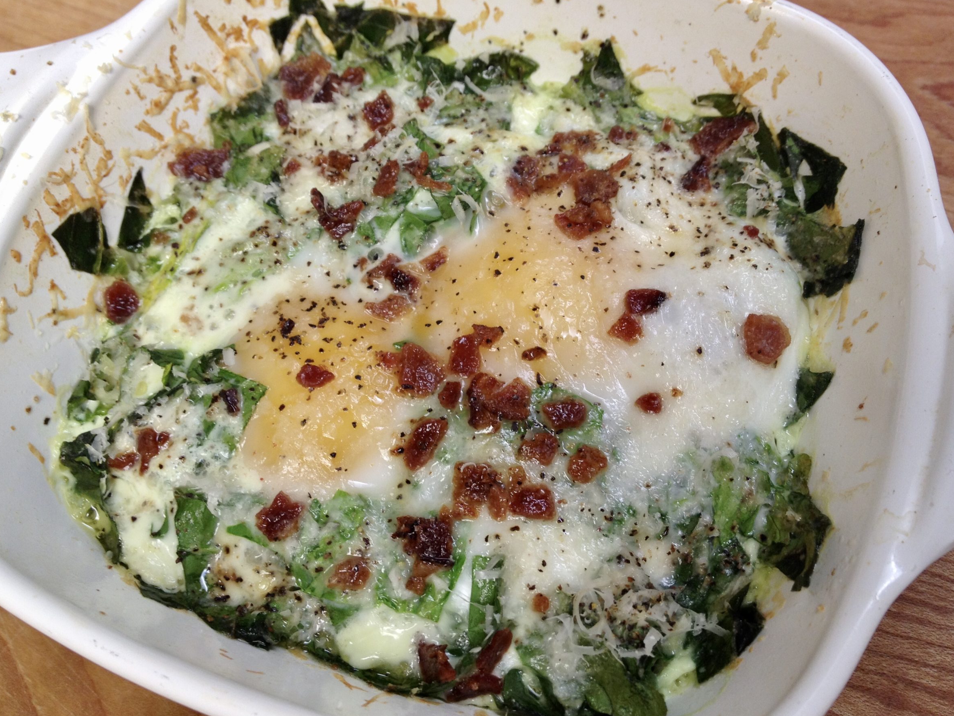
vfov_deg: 37.7
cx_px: 483
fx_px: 1047
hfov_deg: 49.0
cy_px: 336
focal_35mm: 38
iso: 64
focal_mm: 4.28
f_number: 2.4
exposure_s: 1/40
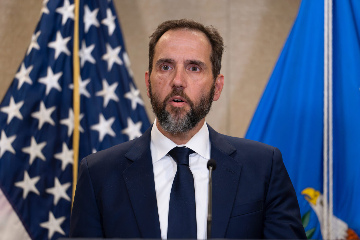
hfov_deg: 6.9
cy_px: 120
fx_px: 3000
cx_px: 180
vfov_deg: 4.6
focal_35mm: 300
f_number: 2.8
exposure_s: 1/200
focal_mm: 200
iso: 2000
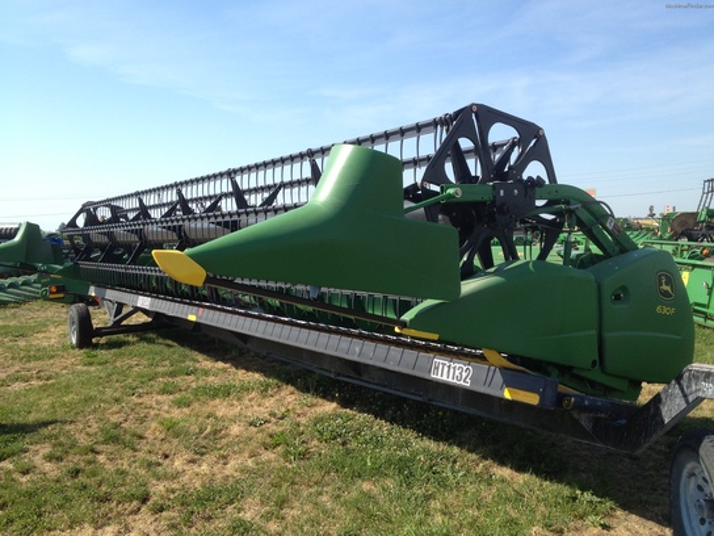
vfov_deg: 40.7
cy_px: 268
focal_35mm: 35
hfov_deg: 52.6
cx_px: 357
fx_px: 722
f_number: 2.4
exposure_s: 1/1004
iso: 64
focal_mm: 4.28
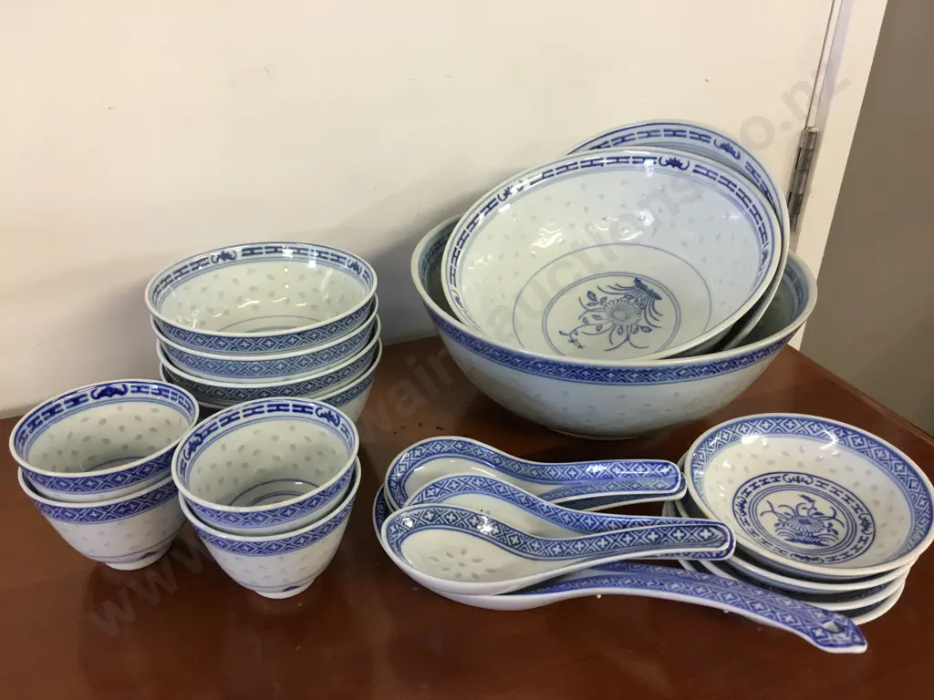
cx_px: 467
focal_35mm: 29
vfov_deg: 48.2
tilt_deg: -28.0
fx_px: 782
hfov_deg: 61.7
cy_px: 350
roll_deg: -1.2
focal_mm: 4.15
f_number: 2.2
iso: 40
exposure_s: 1/17
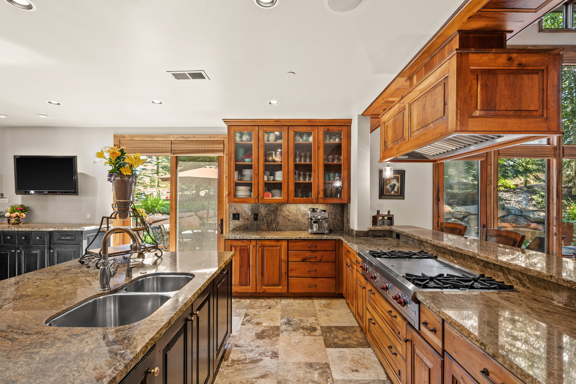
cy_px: 192
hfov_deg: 94.8
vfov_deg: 71.9
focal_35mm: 17
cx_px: 280
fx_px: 265
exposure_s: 1/3
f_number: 7.1
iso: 400
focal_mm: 15.5
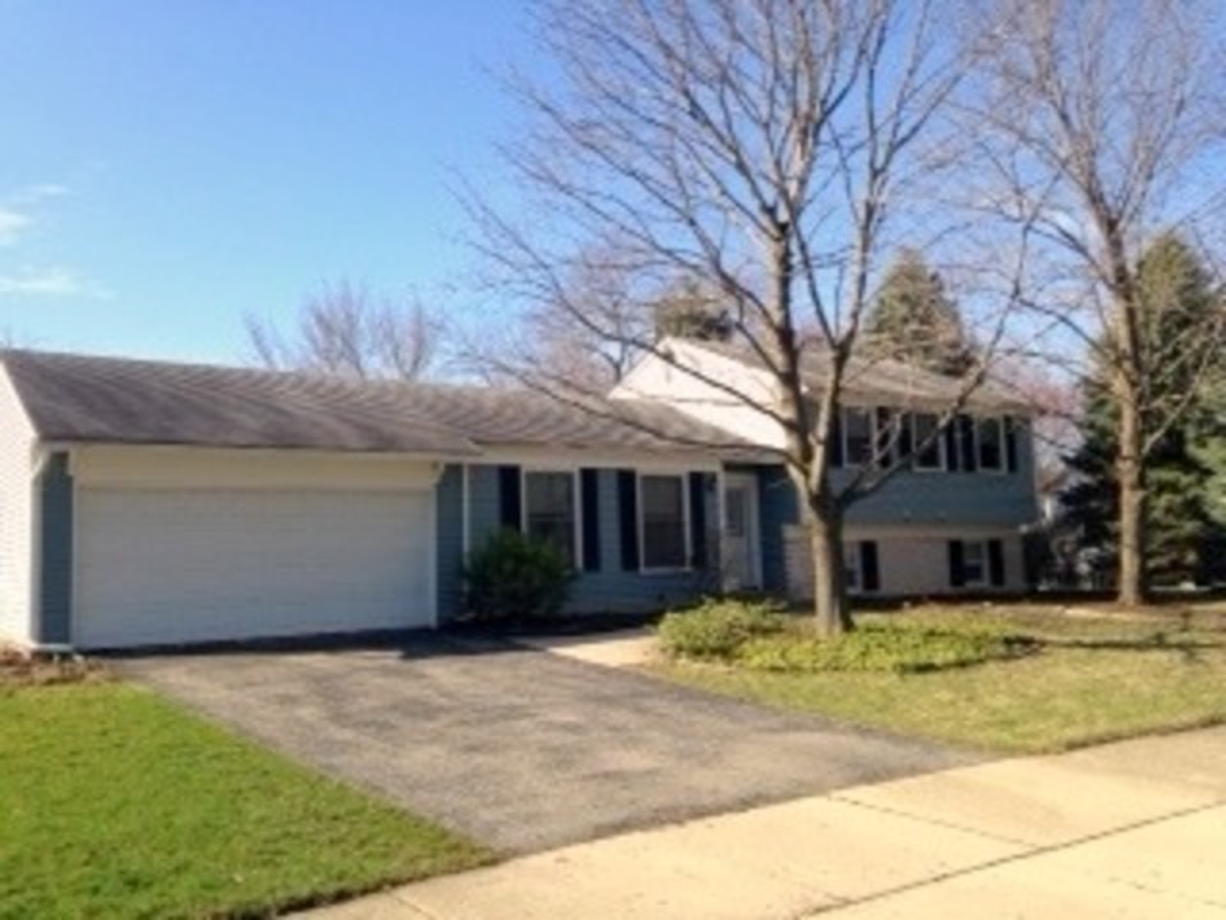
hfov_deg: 55.4
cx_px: 613
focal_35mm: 33
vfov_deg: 42.9
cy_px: 460
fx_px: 1169
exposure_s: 1/874
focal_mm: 4.12
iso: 50
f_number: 2.4
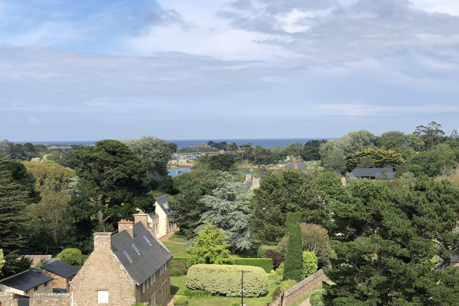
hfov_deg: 36.2
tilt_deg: -2.3
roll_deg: +1.7
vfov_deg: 24.6
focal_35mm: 55
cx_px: 230
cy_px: 173
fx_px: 701
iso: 16
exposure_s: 1/1171
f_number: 2.4
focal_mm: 6
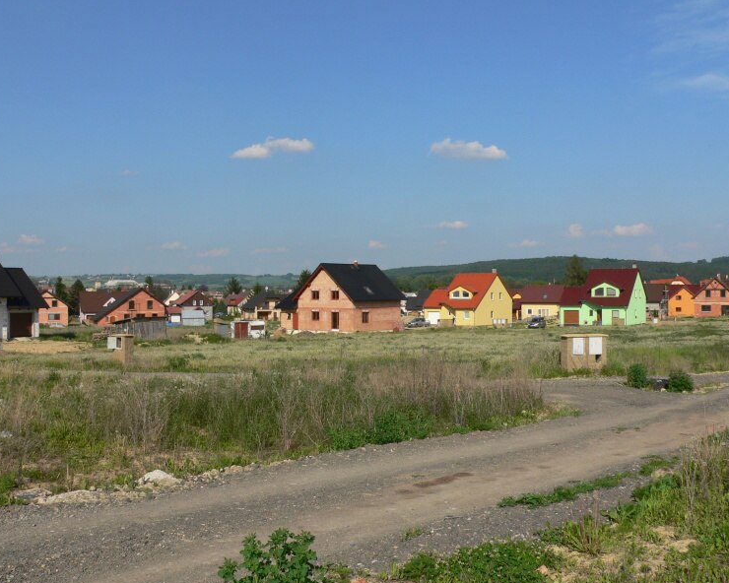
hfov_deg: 47.9
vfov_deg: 39.2
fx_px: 820
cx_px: 365
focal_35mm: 38
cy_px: 293
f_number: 5.6
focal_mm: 6
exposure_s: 1/500
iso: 80
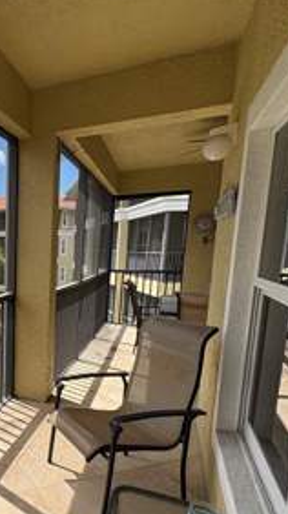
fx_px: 354
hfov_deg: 36.5
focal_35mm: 26
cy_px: 304
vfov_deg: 71.3
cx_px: -38
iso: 40
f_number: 2.2
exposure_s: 1/529
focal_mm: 2.22
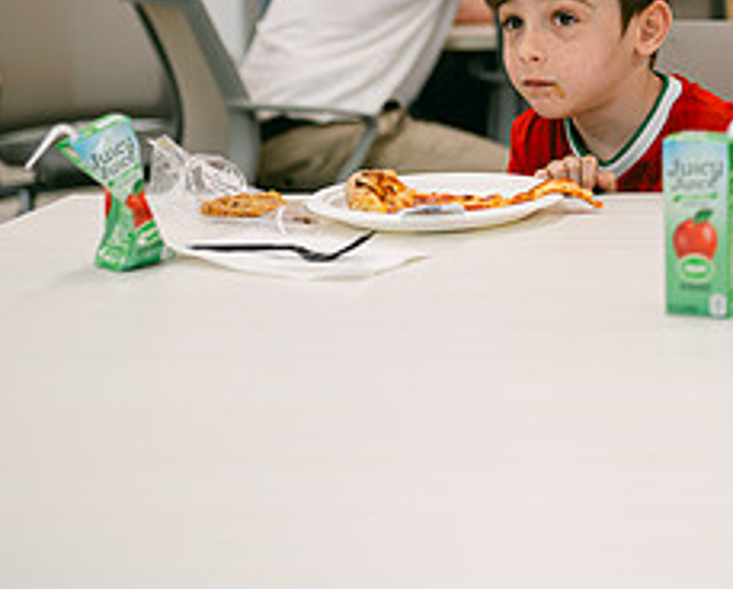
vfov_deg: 18.0
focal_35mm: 83
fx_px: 1804
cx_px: 842
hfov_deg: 21.6
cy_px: -19
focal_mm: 35
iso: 110
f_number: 2
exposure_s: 1/125
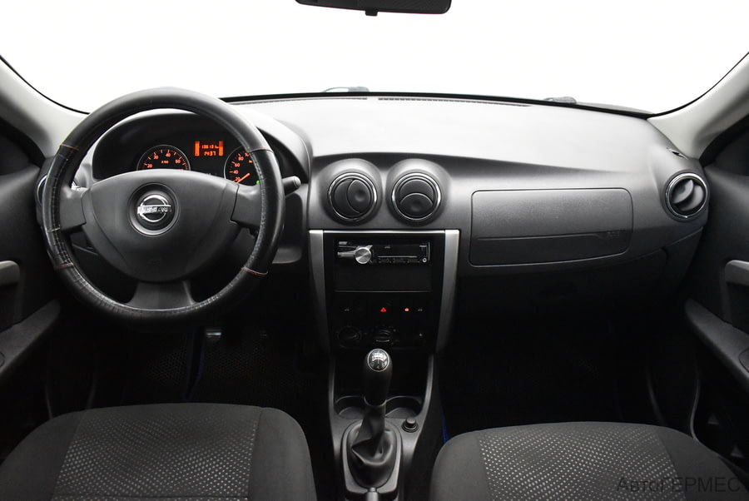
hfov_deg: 67.3
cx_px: 374
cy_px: 250
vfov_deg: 48.0
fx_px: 562
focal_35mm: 27
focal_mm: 18
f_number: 3.5
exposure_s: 1/80
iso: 7200
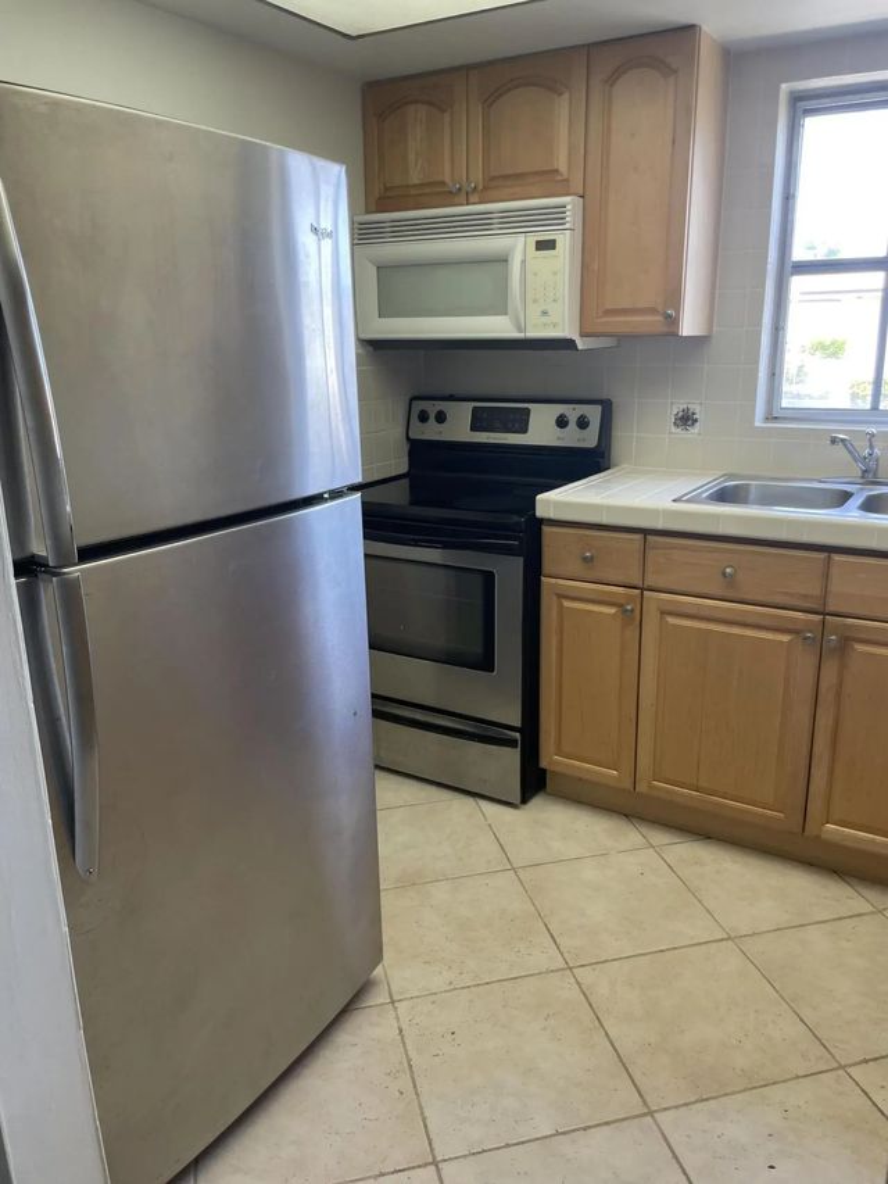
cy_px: 592
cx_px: 444
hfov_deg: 53.1
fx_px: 889
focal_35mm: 26
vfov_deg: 67.3
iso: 64
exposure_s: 1/60
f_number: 1.6
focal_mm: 4.2
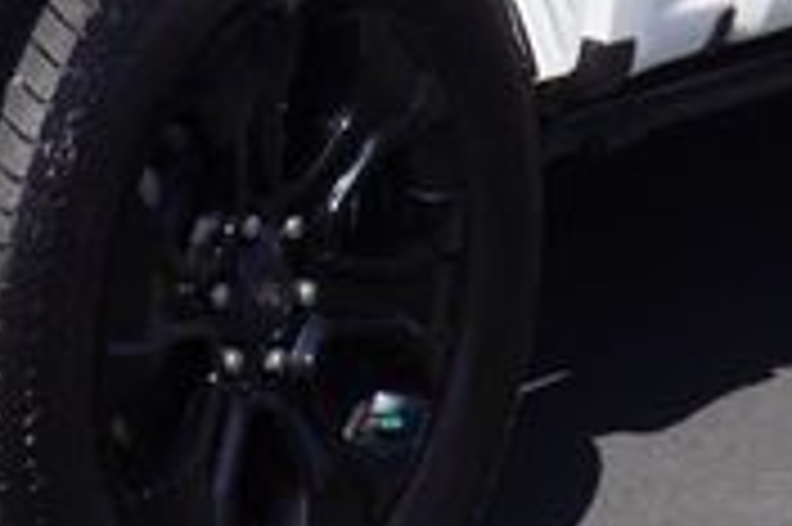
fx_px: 4616
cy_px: -265
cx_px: -180
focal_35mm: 210
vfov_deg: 6.4
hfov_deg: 9.7
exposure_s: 1/200
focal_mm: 24
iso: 100
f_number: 11
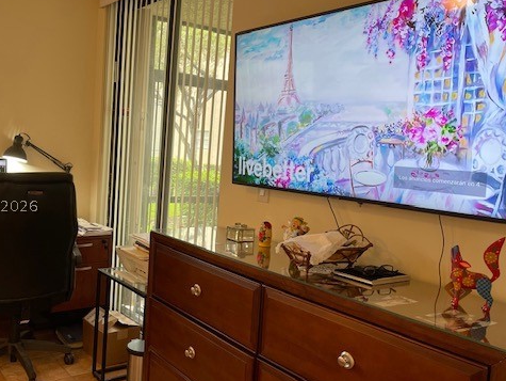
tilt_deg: -6.9
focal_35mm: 35
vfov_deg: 40.7
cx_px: 166
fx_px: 512
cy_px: 206
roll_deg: -3.0
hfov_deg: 51.6
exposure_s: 1/60
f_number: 1.6
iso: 100
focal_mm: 4.2
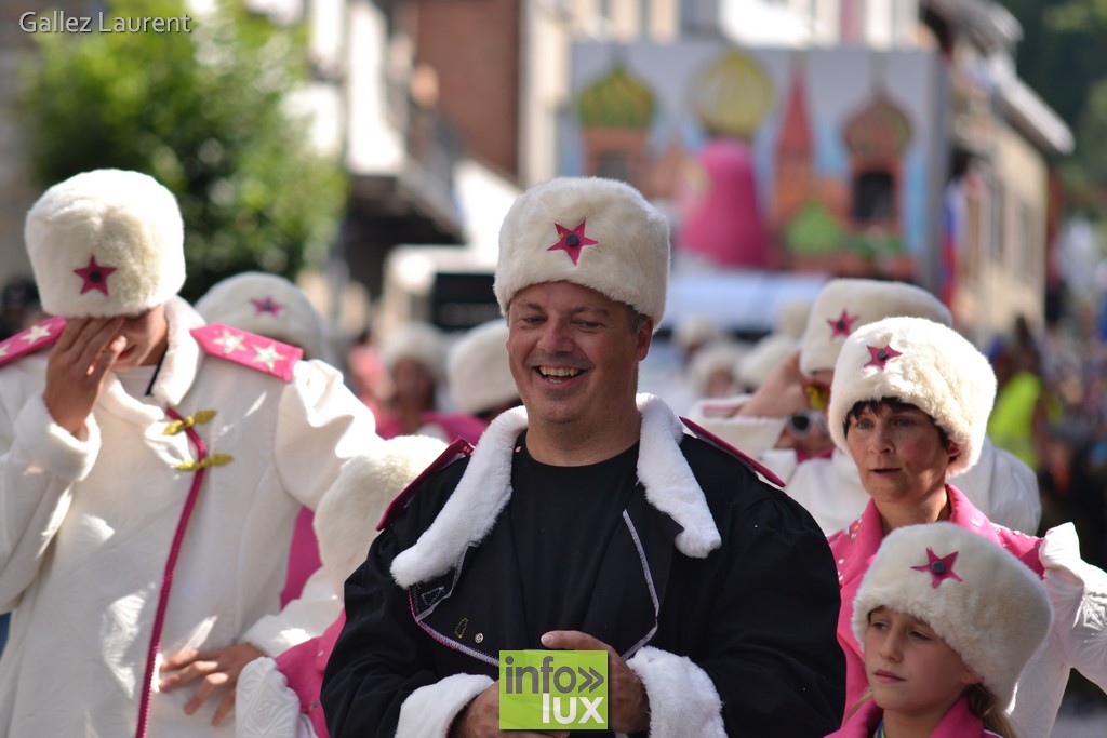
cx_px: 554
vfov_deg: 6.8
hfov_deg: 10.2
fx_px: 6227
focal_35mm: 202
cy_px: 369
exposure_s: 1/500
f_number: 3.5
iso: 100
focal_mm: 135
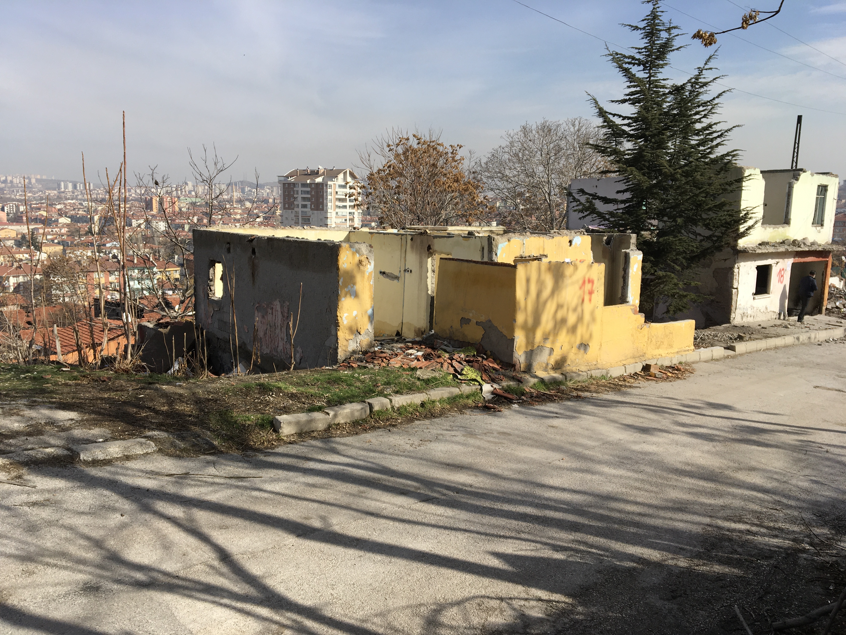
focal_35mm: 29
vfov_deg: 48.2
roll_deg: -0.2
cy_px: 318
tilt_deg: -8.1
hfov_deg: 61.7
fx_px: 709
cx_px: 423
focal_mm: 4.15
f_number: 2.2
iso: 25
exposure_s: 1/1748
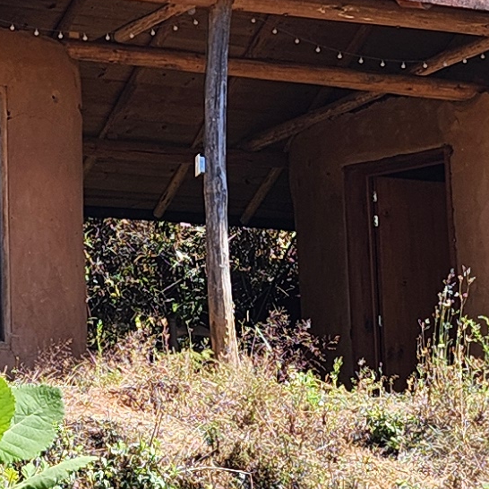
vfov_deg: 11.6
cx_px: 237
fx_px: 2381
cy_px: 19
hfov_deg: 11.7
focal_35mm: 149
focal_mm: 5.54
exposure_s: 1/560
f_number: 1.8
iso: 25
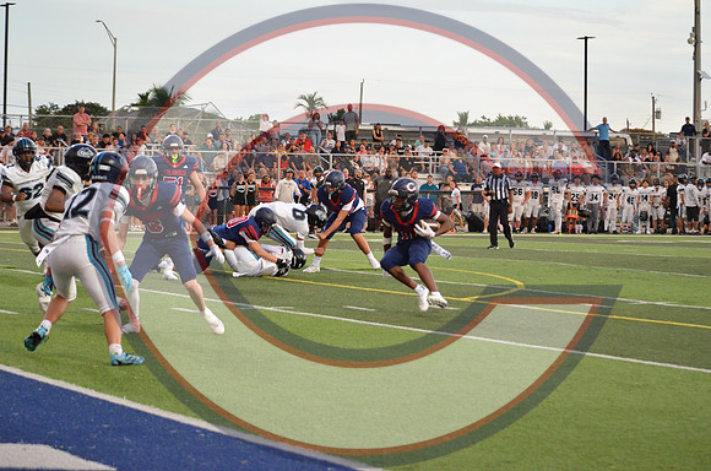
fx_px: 2720
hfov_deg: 14.9
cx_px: 356
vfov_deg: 9.9
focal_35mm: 138
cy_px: 236
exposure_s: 1/500
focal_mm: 92
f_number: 4.5
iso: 2000
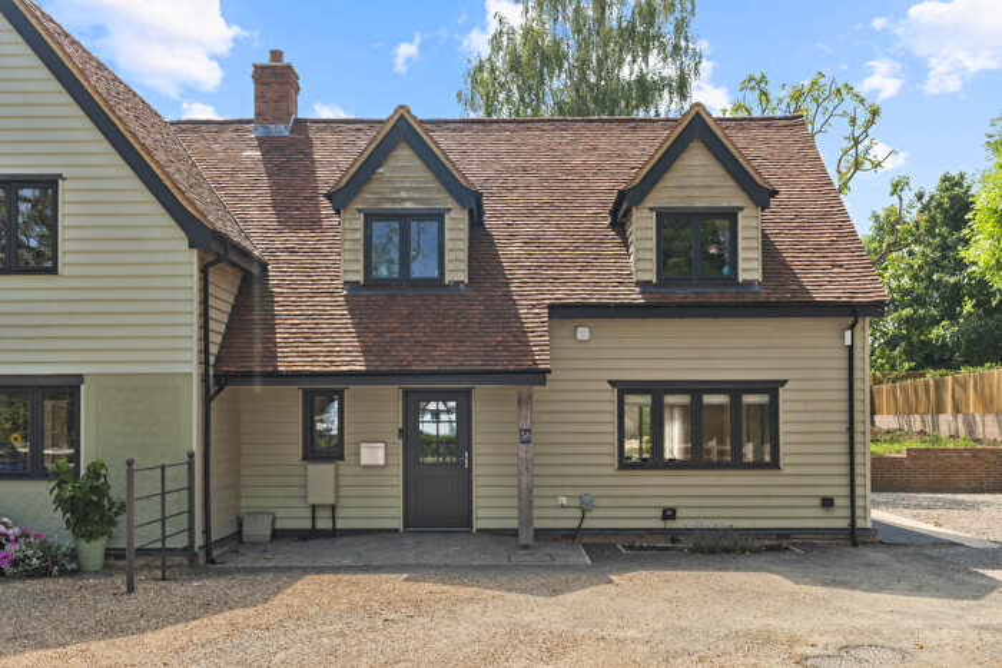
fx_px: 905
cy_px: 334
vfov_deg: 40.6
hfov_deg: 58.0
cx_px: 501
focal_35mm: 32
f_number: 8
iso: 320
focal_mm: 32.5
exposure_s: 1/160
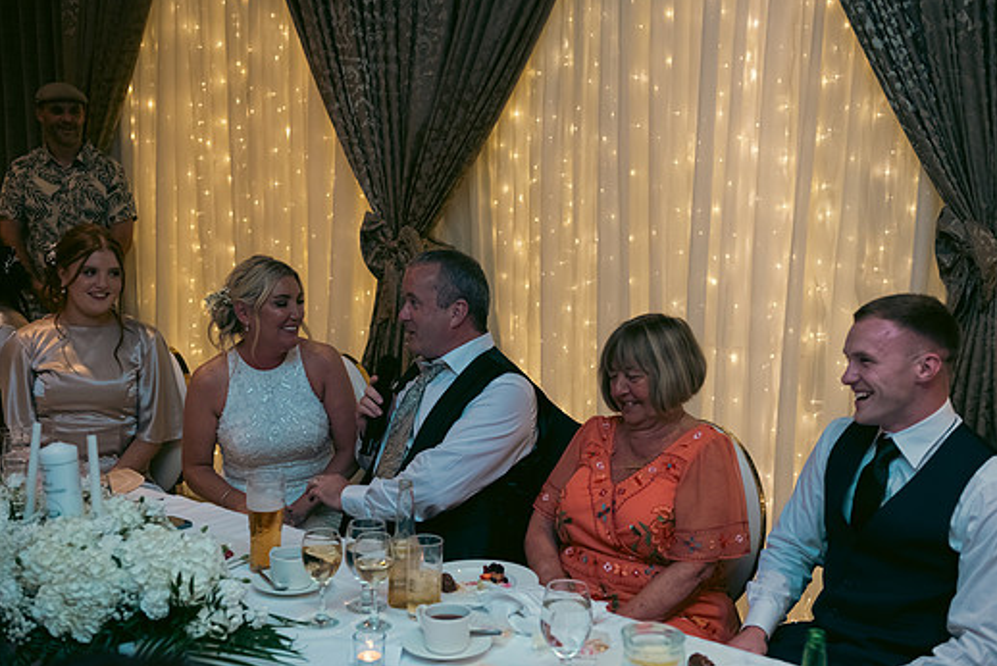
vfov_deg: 28.7
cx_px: 497
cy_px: 365
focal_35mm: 47
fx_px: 1302
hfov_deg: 41.9
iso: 800
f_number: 3.5
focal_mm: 42
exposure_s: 1/160
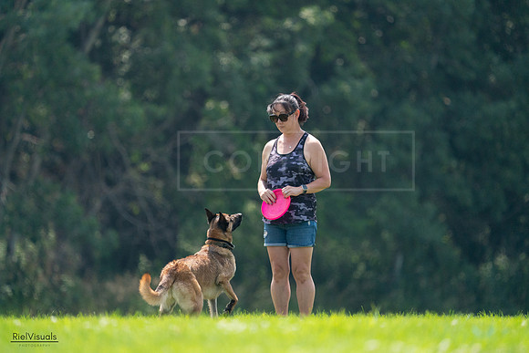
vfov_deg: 2.3
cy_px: 176
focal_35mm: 600
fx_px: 8818
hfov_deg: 3.4
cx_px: 264
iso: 2500
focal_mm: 600
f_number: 6.3
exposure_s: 1/4000
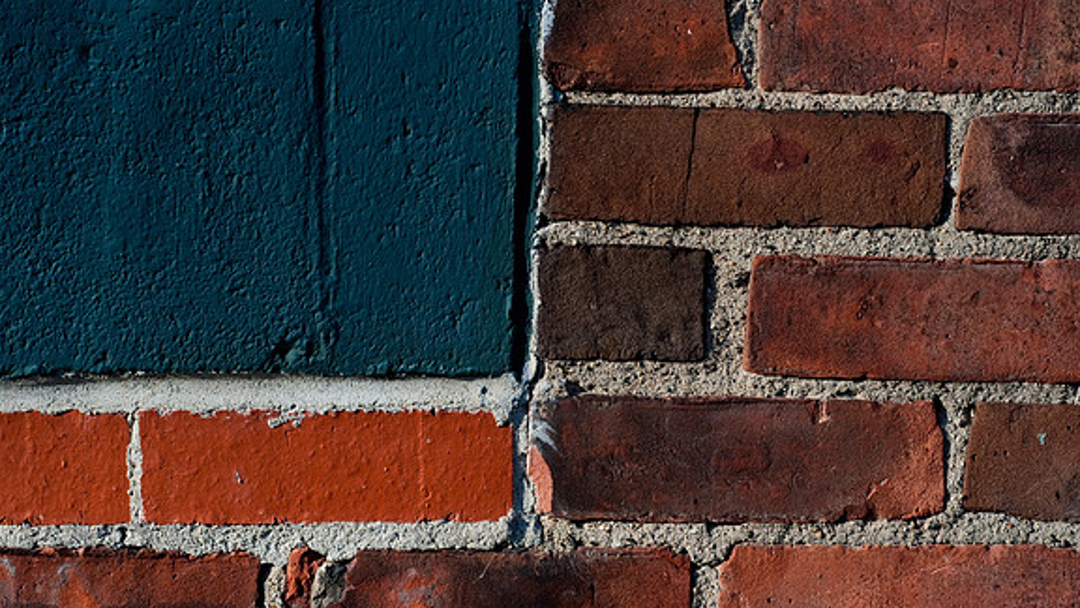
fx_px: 2262
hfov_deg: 26.8
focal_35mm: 79
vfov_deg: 15.3
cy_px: 357
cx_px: 538
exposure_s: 1/400
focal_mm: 50
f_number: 10
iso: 800
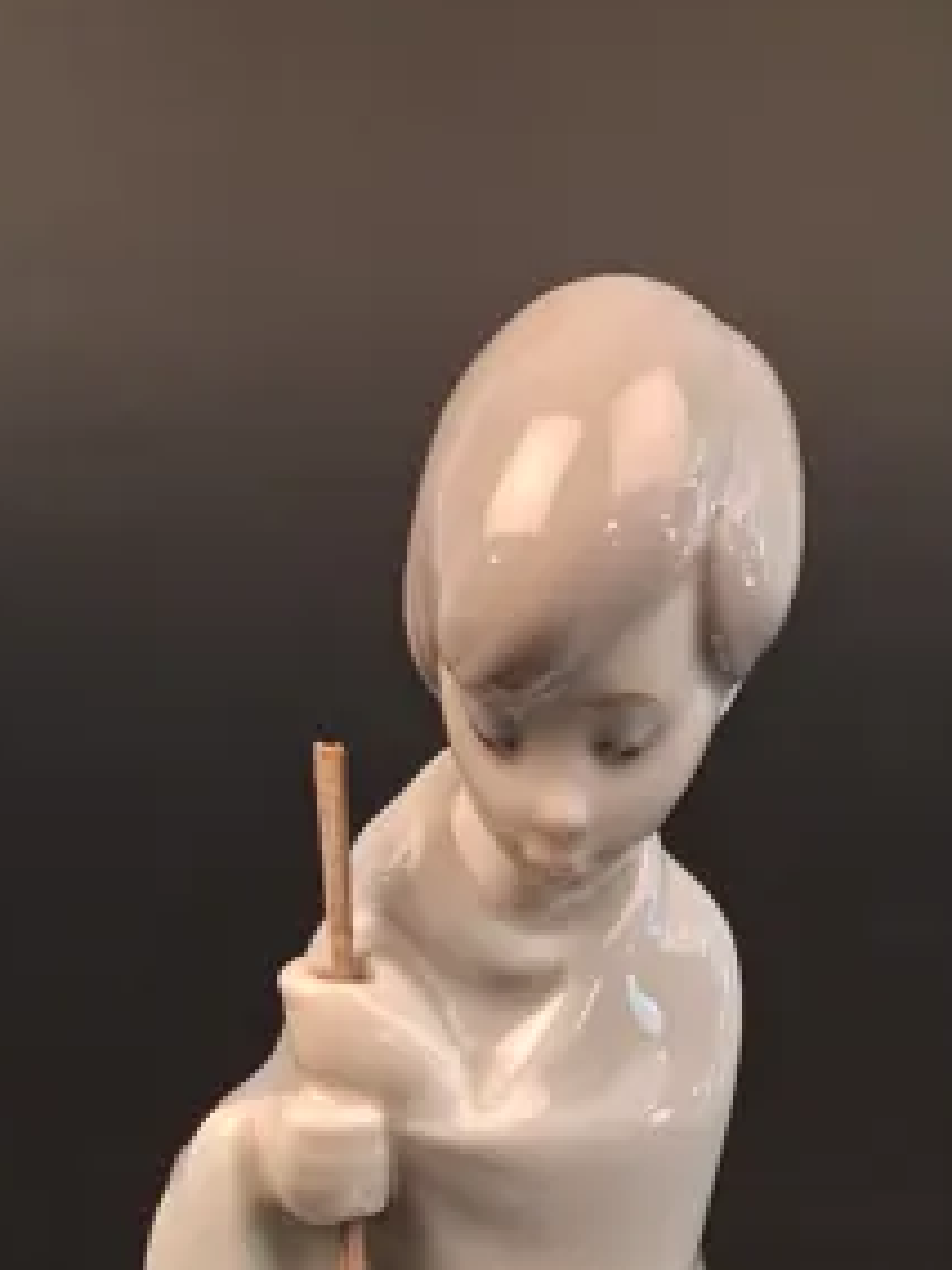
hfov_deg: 25.6
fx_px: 2090
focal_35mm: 57
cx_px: 518
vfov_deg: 31.5
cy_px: 1243
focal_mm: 4
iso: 320
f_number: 1.8
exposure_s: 1/50
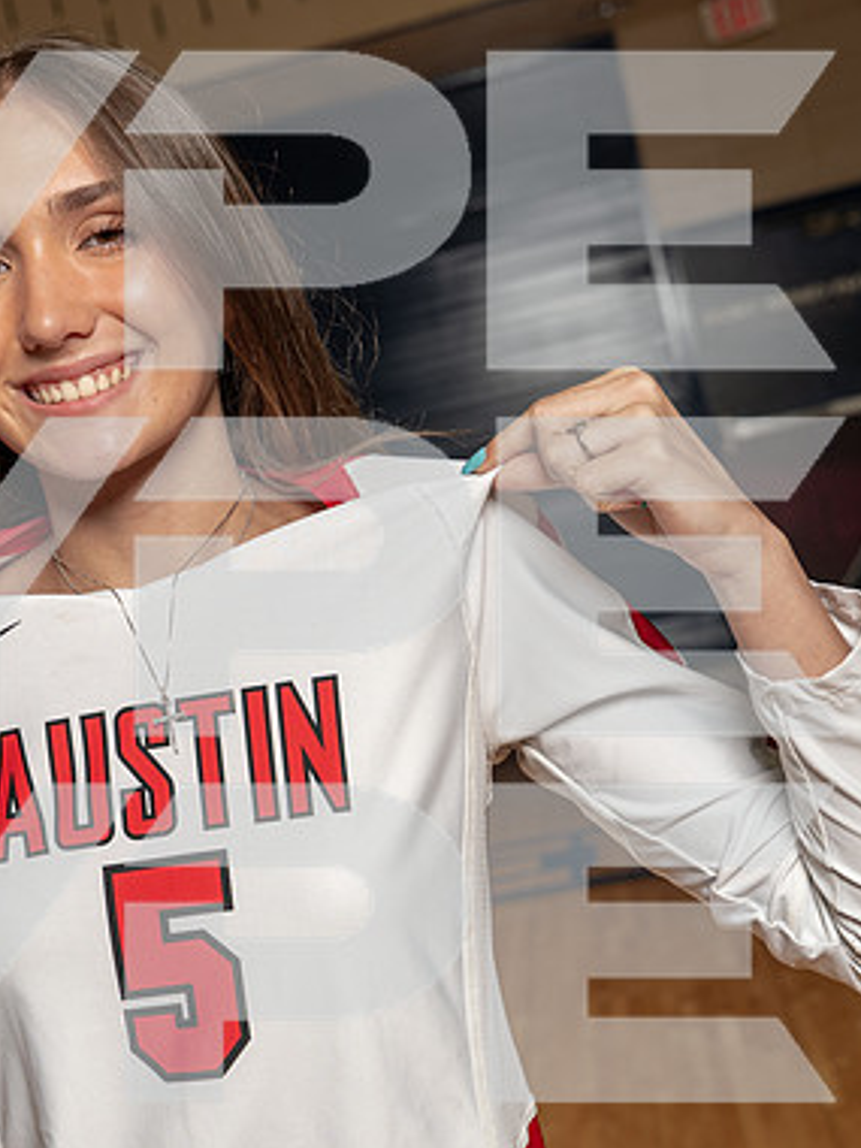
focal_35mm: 66
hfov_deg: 21.7
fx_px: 2189
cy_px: 579
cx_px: 76
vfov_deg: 29.4
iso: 500
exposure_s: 1/250
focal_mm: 45
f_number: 5.6
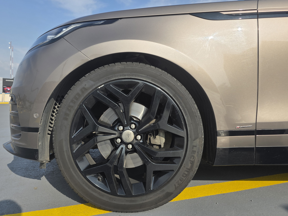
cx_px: 131
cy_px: 100
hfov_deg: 67.2
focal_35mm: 26
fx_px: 216
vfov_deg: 53.0
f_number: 1.7
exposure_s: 1/7061
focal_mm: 6.3
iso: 80
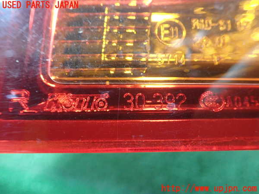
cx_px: 130
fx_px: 224
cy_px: 97
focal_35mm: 30
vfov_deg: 46.8
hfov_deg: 60.0
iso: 800
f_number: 2.3
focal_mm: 5.5
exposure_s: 1/40
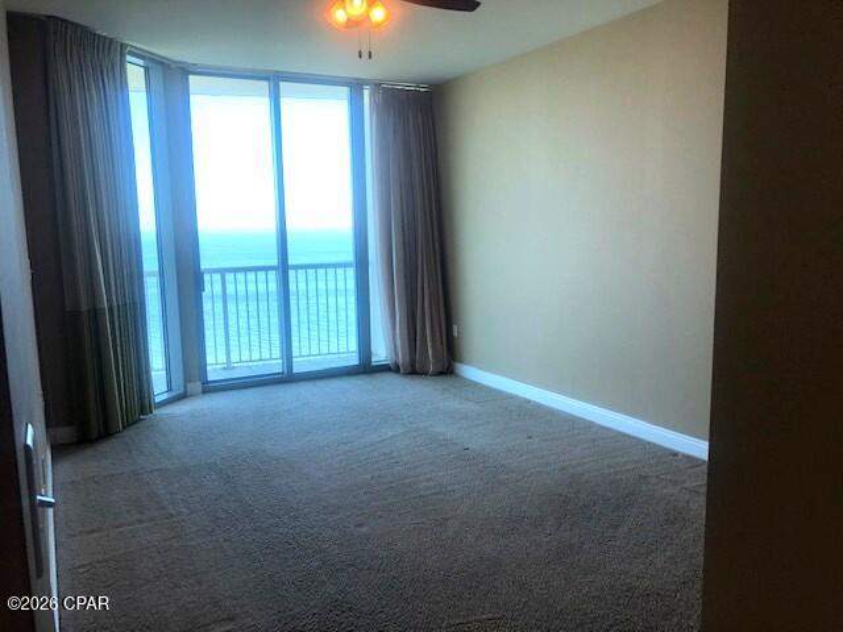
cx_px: 422
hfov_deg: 63.4
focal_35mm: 28
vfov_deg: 49.7
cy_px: 316
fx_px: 682
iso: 40
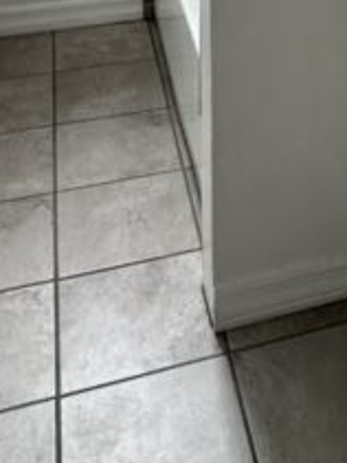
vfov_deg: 22.8
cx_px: 395
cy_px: -246
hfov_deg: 20.4
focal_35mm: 68
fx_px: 910
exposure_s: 1/60
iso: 160
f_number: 2.2
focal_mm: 2.22
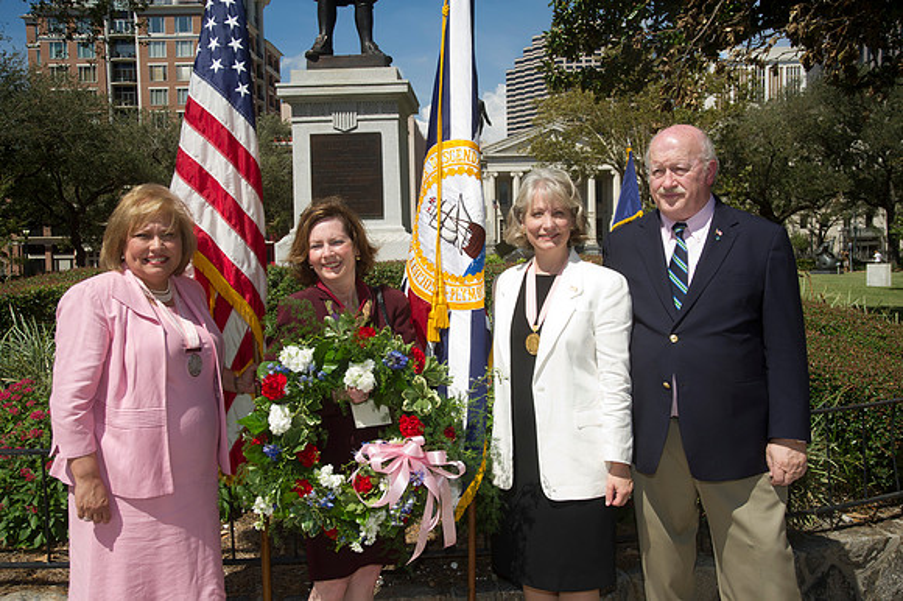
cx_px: 452
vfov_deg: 37.8
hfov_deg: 54.5
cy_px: 300
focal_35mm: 35
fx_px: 877
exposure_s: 1/250
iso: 200
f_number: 10
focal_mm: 35
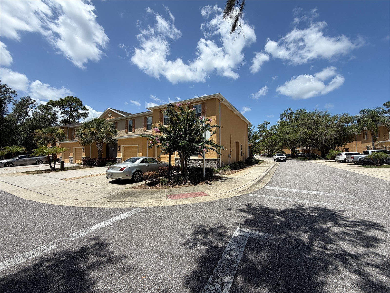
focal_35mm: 14
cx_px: 195
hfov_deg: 102.1
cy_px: 146
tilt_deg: +3.8
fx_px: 158
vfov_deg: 85.7
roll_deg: +0.3
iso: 20
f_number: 2.2
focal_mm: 2.22
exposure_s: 1/1087
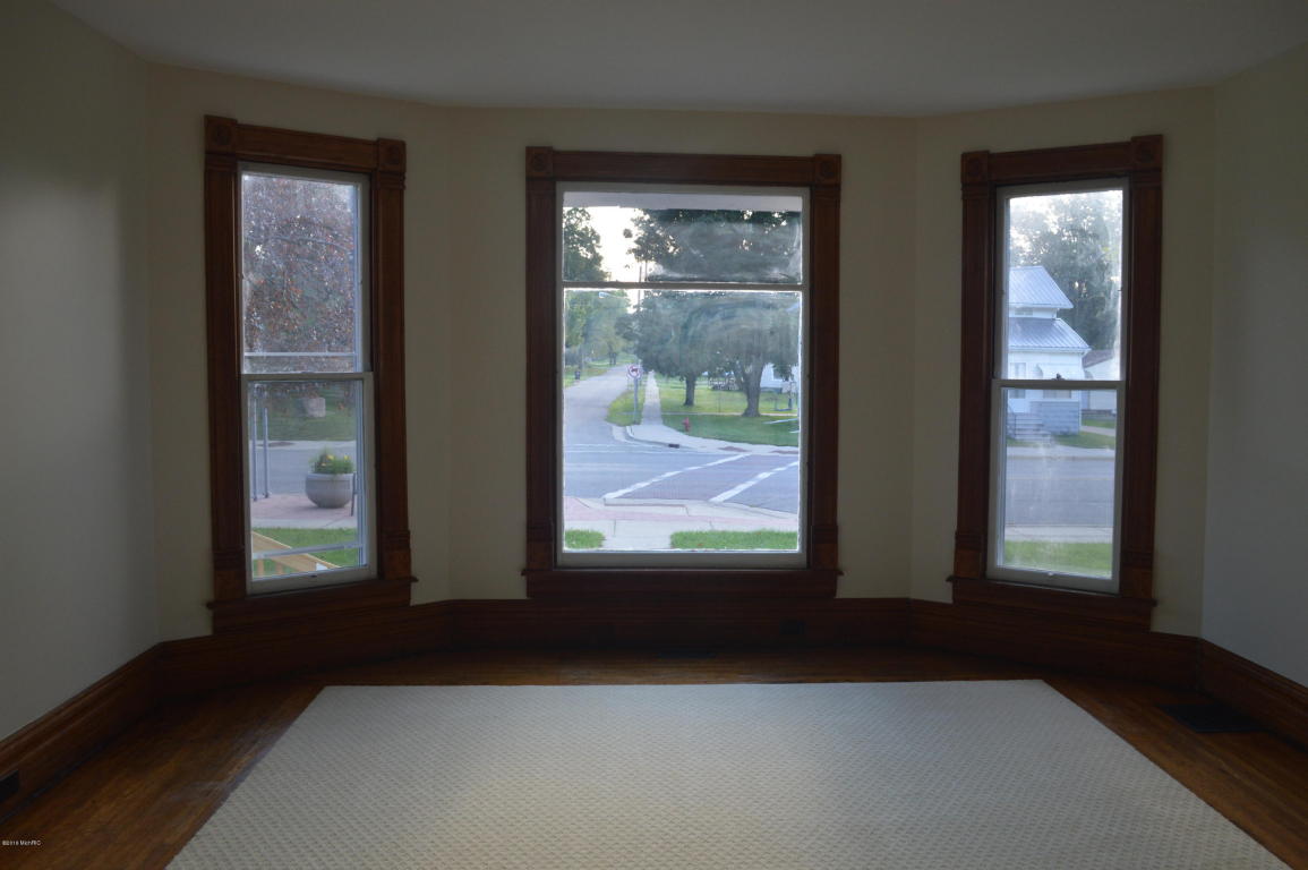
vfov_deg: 47.9
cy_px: 435
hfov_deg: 67.4
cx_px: 654
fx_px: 980
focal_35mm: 27
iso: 360
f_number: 5.6
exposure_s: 1/125
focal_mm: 18
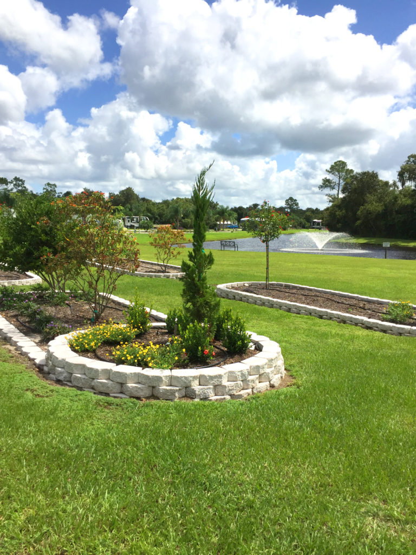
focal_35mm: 29
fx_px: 465
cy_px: 278
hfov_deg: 48.2
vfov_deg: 61.7
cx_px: 208
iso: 32
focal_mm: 4.15
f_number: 2.2
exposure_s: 1/3597
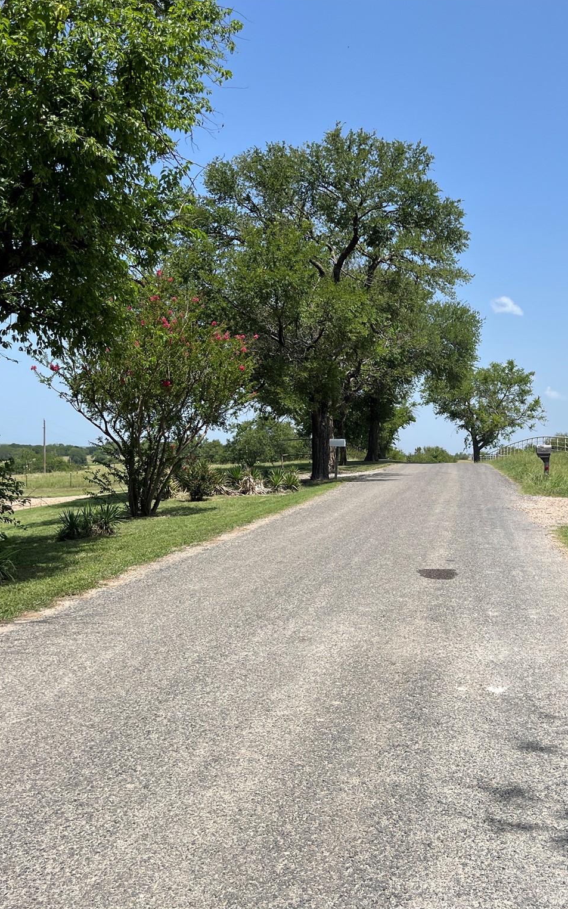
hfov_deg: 33.5
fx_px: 916
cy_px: 454
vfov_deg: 52.8
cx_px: 446
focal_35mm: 37
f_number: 1.6
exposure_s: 1/3745
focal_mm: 5.1
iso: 50
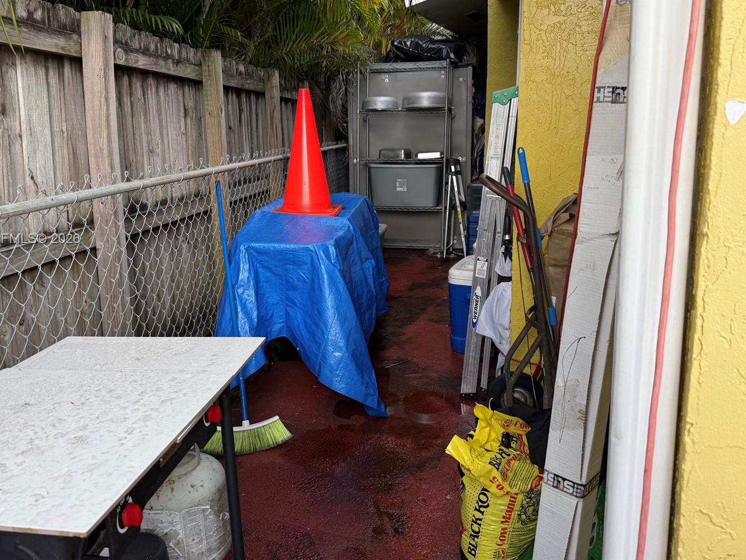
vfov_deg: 48.1
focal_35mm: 29
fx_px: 625
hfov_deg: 61.6
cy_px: 240
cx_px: 356
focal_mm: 6.76
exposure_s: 1/177
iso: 64
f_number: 1.78
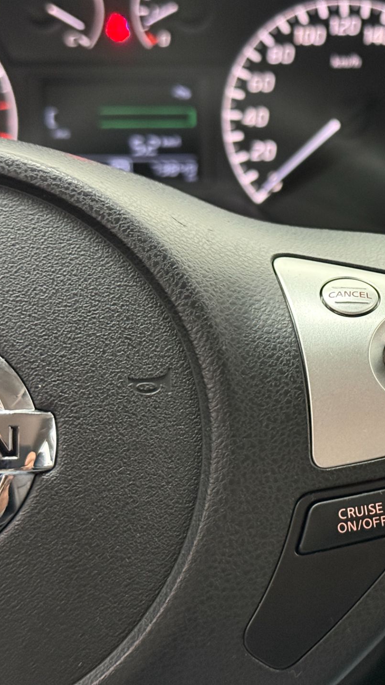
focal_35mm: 70
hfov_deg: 16.6
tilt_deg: -20.2
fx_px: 1270
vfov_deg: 30.1
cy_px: 343
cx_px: 443
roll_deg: -1.2
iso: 400
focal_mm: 6.76
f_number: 1.78
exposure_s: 1/30
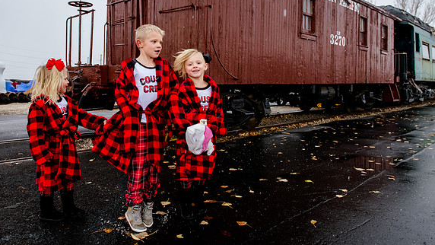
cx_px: 197
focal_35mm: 28
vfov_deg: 41.1
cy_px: 86
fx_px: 323
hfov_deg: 67.8
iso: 1250
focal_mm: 24
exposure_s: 1/320
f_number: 7.1
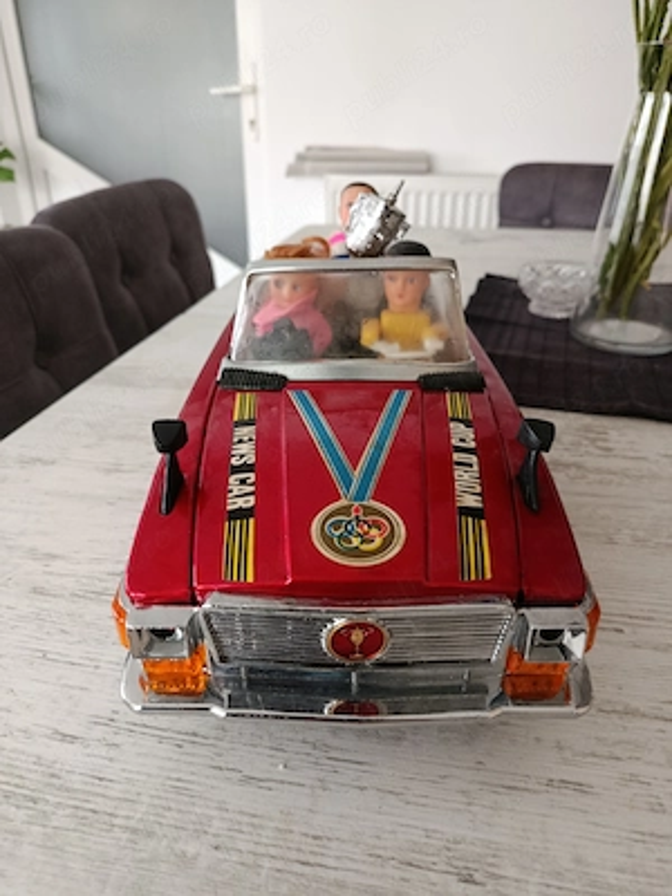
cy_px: 448
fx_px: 621
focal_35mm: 24
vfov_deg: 71.6
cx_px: 336
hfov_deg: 56.8
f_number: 1.7
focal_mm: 5.24
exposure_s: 1/50
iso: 1258
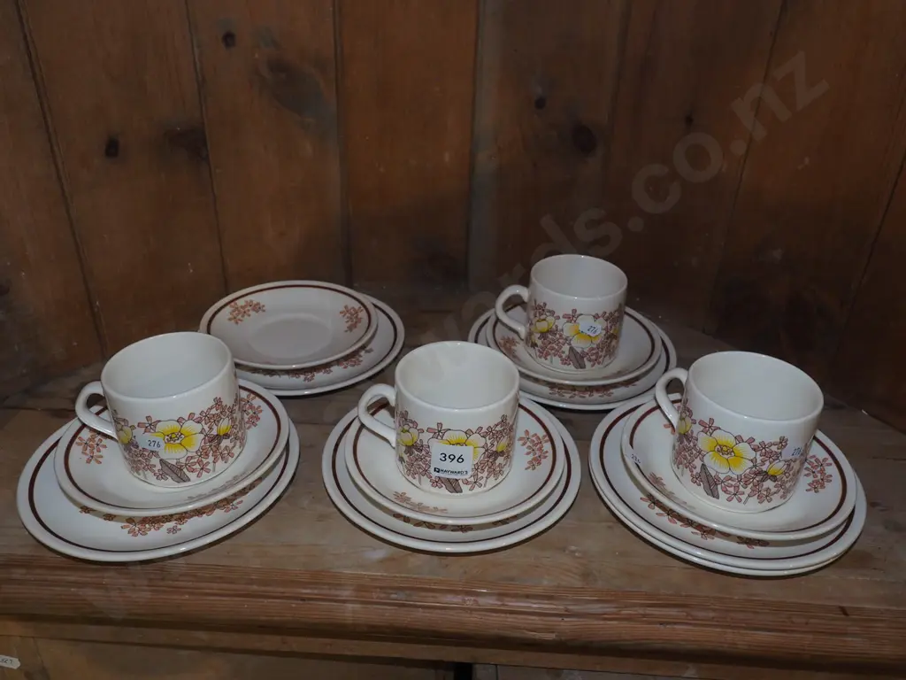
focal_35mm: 30
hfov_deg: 60.0
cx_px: 453
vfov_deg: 46.8
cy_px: 340
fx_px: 785
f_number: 5.6
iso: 1250
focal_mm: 15
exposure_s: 1/60
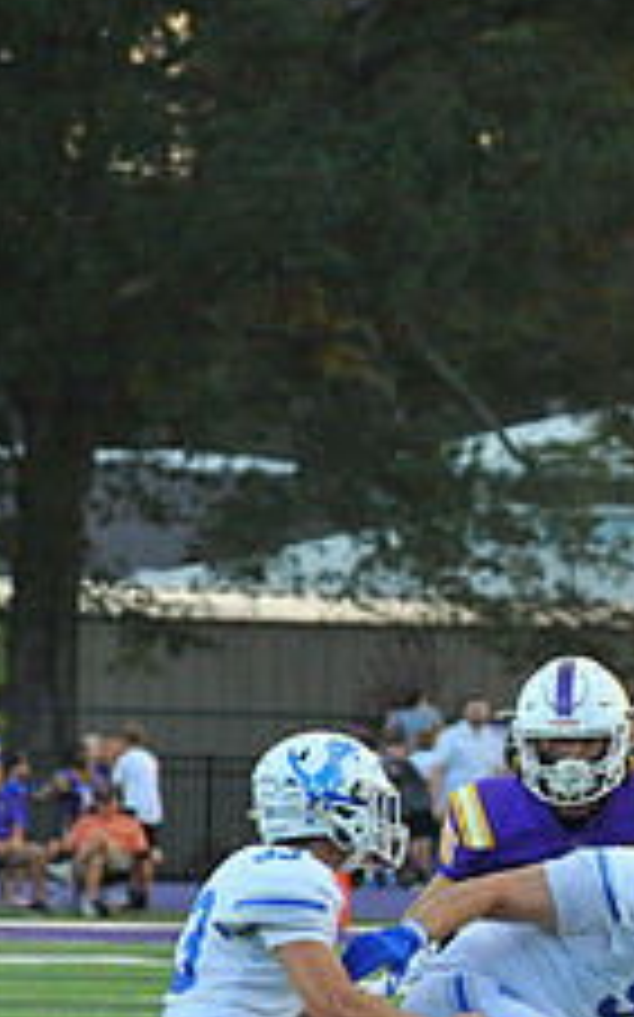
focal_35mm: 523
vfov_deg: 4.0
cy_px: 832
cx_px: 1268
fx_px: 14477
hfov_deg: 2.5
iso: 2000
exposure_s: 1/320
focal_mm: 200
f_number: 8
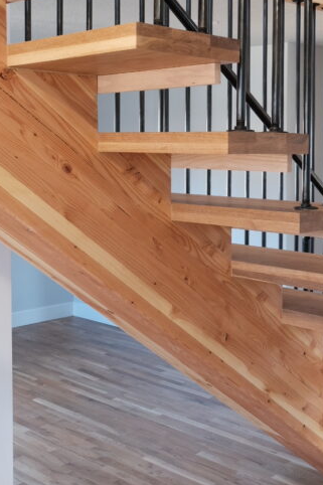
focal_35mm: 51
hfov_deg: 26.1
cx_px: 242
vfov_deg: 38.6
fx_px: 687
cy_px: 180
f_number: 4
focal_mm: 16
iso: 500
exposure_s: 1/15
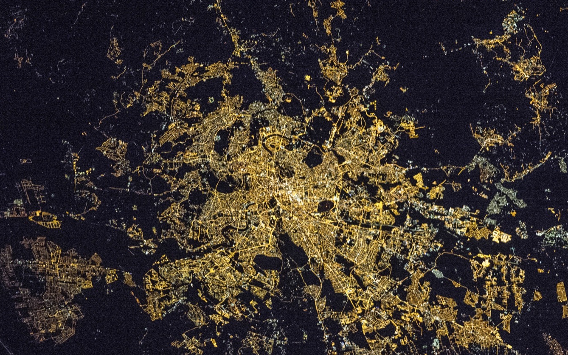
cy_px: 207
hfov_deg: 4.3
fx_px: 7538
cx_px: 336
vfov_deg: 2.7
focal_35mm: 487
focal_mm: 400
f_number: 2.8
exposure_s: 1/25
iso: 8000
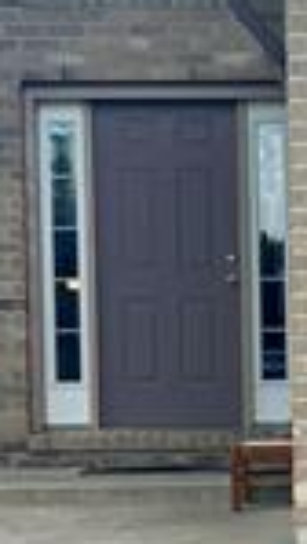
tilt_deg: -2.8
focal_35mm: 146
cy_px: 431
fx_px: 2109
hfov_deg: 8.1
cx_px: 523
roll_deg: -0.6
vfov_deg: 14.6
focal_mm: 5.96
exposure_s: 1/1522
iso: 50
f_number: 1.6
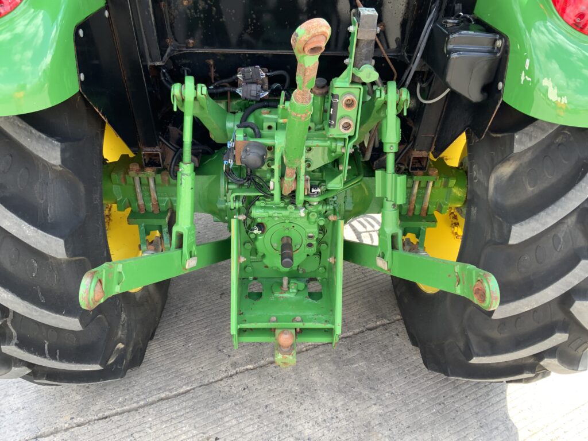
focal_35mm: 29
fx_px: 493
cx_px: 294
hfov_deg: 61.7
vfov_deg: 48.2
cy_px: 220
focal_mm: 3
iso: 20
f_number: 1.8
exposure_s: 1/122
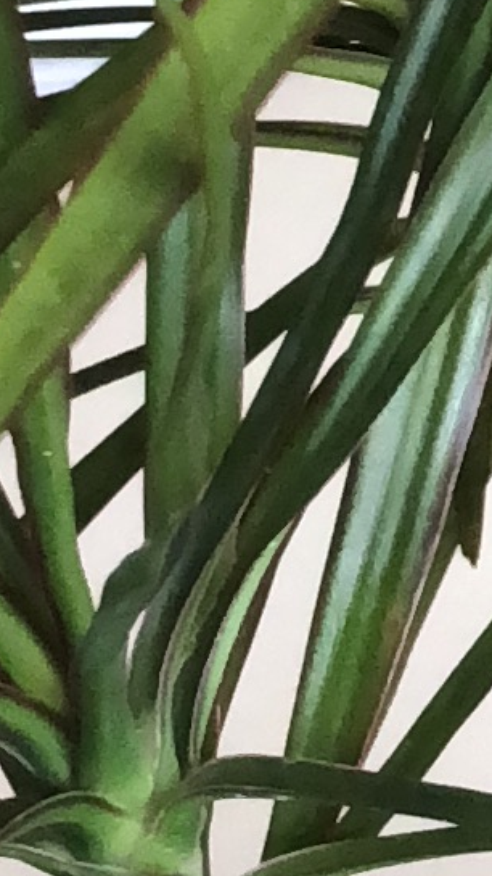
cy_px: 362
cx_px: 1077
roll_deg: +0.7
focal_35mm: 234
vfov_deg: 9.2
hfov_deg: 5.1
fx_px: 5427
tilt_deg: -11.3
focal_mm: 3.99
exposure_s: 1/50
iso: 320
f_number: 1.8
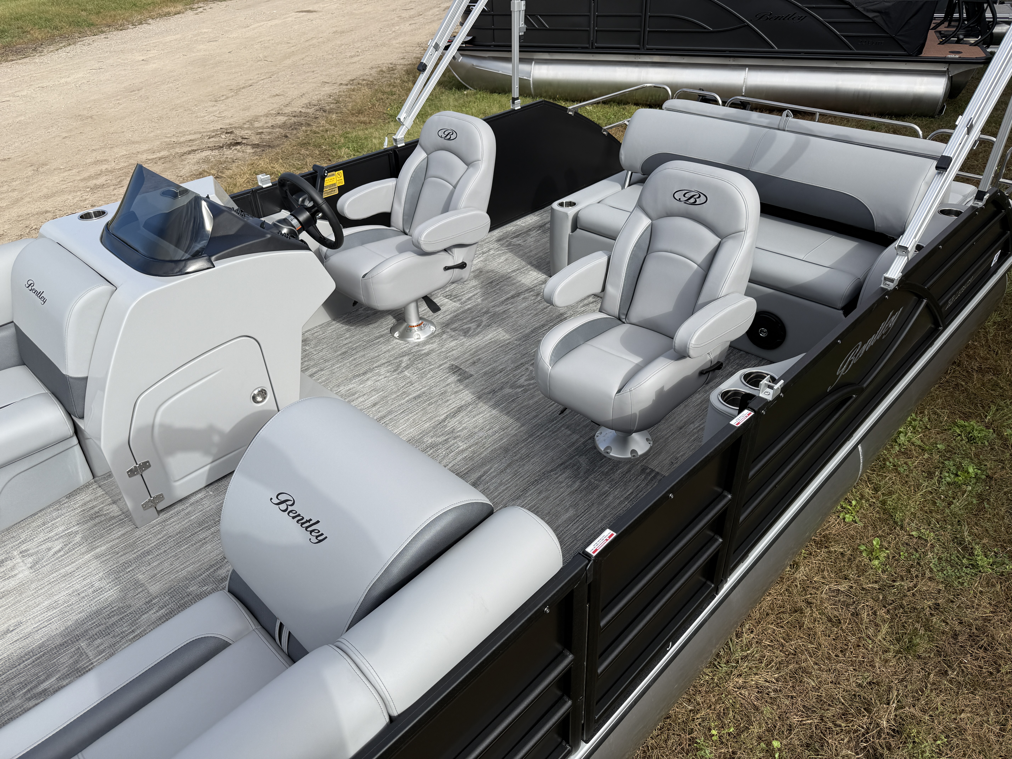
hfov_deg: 71.6
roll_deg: +0.7
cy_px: 380
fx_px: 702
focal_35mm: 24
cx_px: 506
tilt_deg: -34.7
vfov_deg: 56.8
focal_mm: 6.76
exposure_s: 1/3279
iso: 80
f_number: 1.78
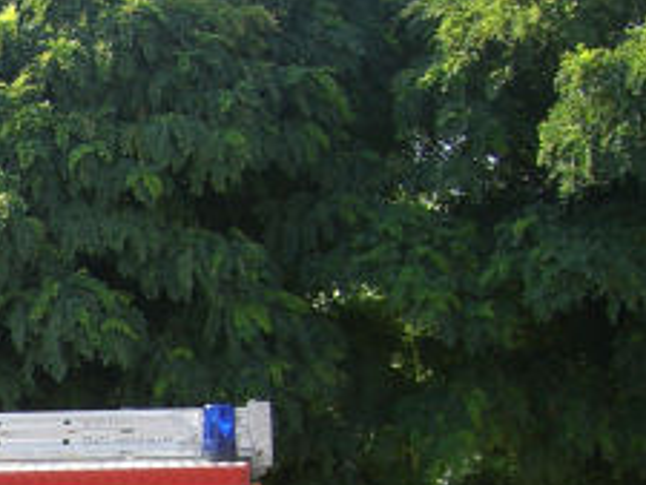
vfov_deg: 13.1
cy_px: 686
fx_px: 2017
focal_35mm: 108
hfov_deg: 17.2
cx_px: -172
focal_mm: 6.2
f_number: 4.3
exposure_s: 1/200
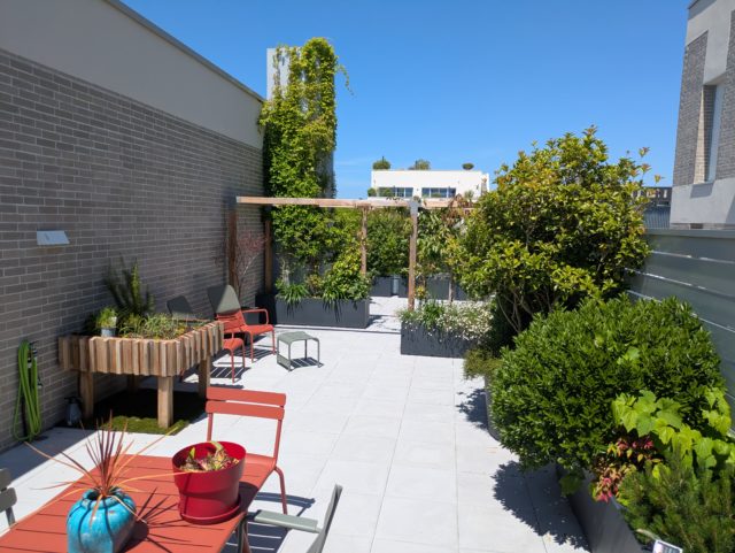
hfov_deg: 69.4
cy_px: 276
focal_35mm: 25
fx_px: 531
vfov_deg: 54.9
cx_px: 368
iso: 45
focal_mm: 5.43
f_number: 1.89
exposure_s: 1/1776
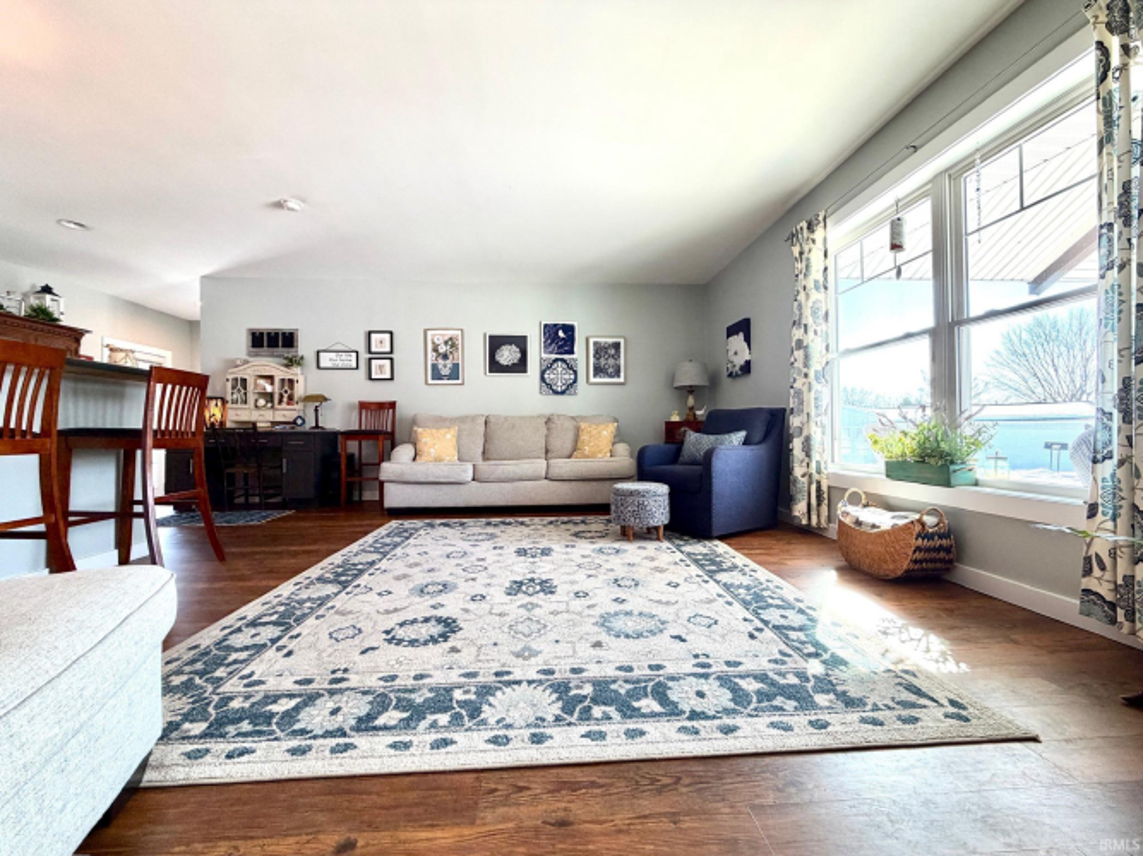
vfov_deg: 85.7
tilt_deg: +0.2
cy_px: 428
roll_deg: +0.1
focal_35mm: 14
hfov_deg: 102.1
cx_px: 572
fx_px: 462
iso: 125
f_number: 2.2
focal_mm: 2.22
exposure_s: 1/120
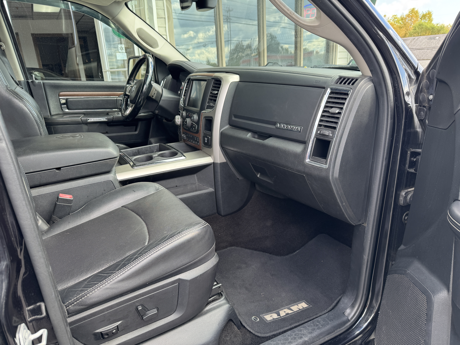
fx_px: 319
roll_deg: +2.4
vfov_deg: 56.8
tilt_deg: -19.4
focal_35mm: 24
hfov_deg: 71.6
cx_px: 230
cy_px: 172
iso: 80
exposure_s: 1/155
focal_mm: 6.76
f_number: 1.78
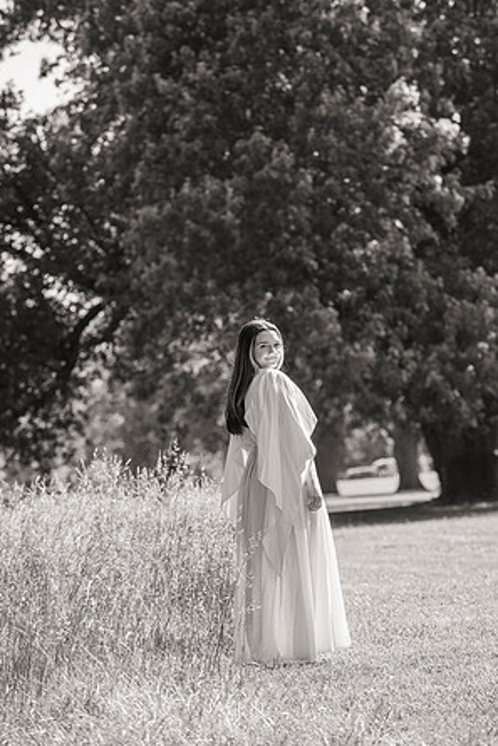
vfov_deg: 10.7
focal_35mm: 192
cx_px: 248
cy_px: 370
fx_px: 3981
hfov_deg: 7.2
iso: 1000
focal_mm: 190
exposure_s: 1/2000
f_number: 6.3
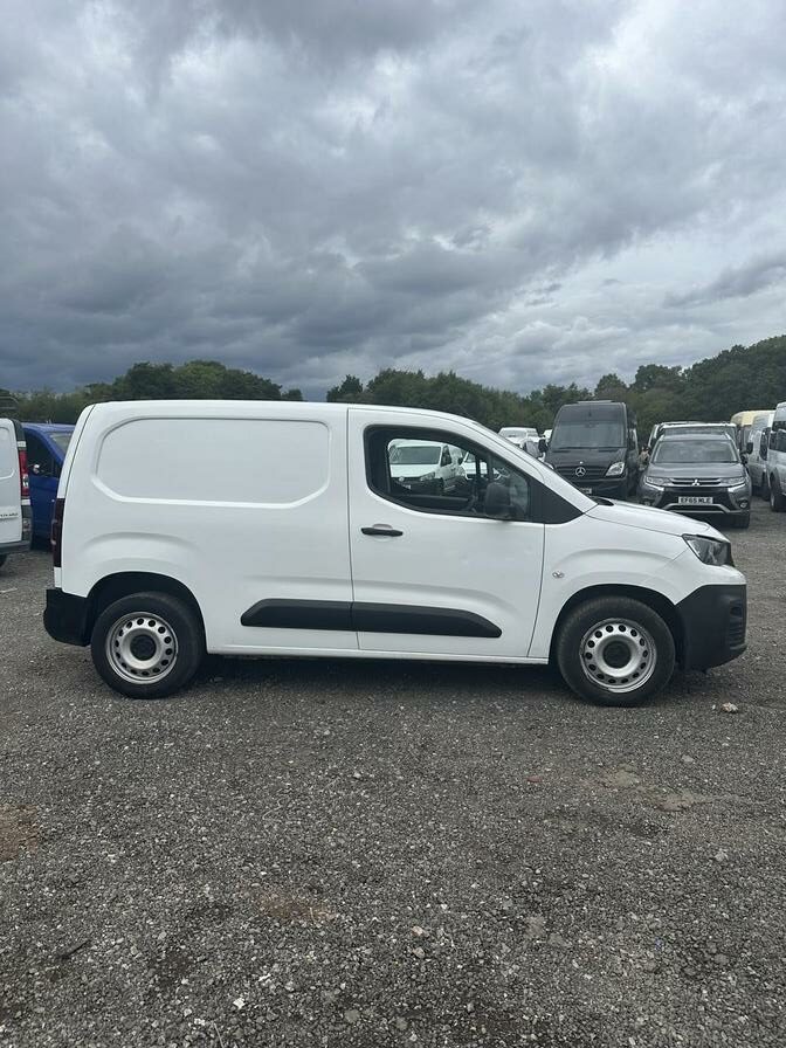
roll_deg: +0.5
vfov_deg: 71.6
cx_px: 393
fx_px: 727
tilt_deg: -6.6
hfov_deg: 56.8
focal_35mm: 24
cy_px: 524
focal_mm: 6.86
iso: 80
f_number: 1.78
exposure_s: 1/3861
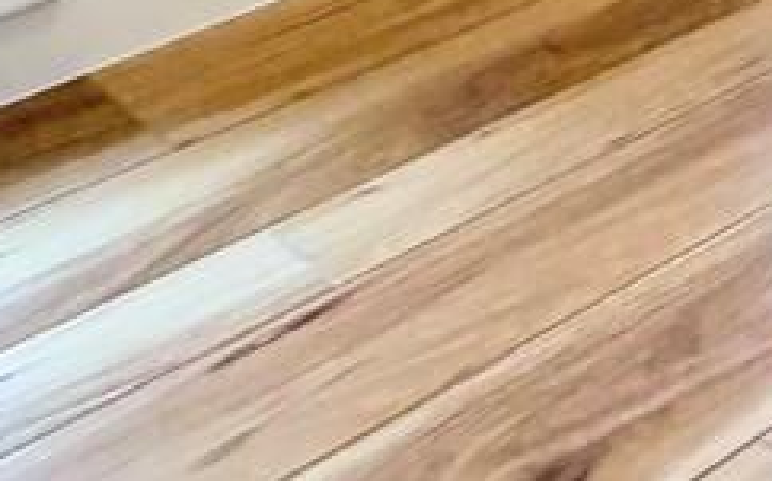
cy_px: -965
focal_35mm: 98
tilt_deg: -0.8
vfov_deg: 10.0
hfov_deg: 17.7
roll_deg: +0.5
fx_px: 2061
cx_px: 1327
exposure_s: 1/120
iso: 250
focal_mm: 2.22
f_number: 2.2
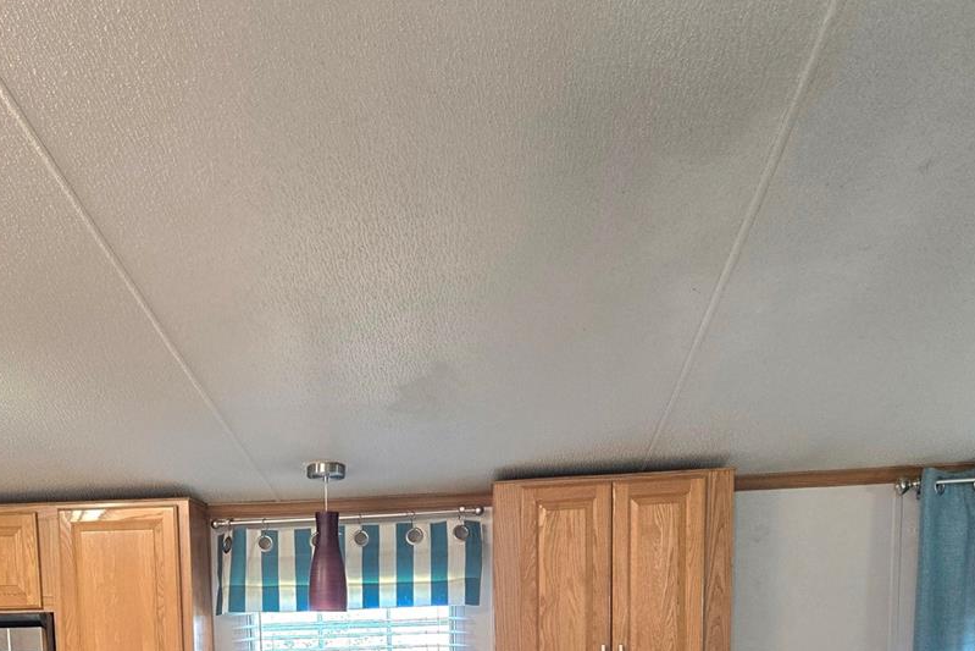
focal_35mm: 46
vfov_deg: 25.5
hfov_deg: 42.3
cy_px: 831
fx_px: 1246
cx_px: 339
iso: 160
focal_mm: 5.4
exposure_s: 1/120
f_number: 1.8
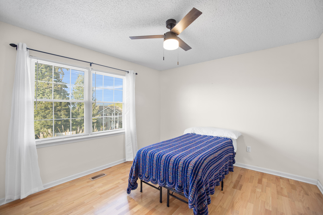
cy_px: 108
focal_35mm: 15
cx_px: 162
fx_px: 135
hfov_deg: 100.4
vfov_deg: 77.4
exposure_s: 1/2
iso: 160
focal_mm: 15
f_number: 7.1
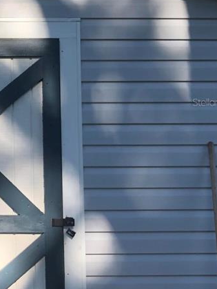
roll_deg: +0.2
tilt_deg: +3.4
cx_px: -52
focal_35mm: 75
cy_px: 102
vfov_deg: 25.9
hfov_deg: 18.5
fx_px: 627
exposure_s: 1/466
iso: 20
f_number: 1.8
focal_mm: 3.99
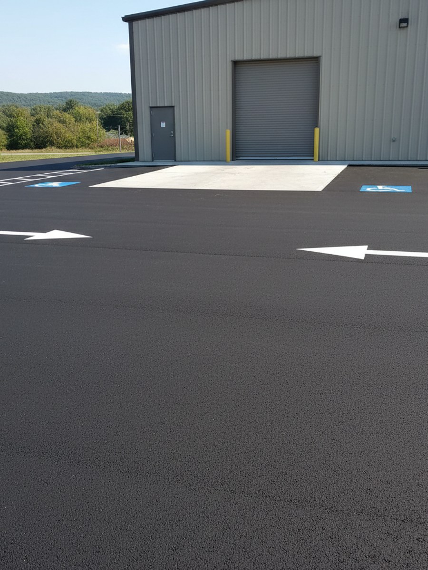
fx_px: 379
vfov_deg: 73.9
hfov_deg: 58.9
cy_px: 285
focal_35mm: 23
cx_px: 214
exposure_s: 1/1659
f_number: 1.8
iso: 1318
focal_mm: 6.4
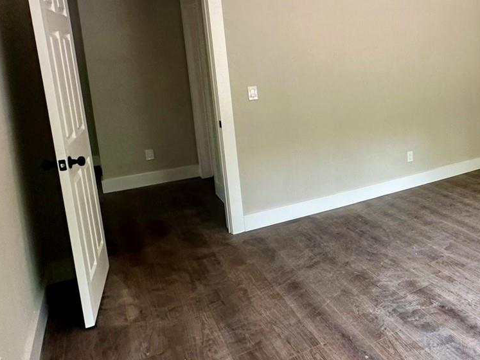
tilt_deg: -7.9
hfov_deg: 49.3
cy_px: 118
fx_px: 416
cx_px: 477
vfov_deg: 46.0
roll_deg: +1.5
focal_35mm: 30
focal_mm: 2.22
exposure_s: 1/120
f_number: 2.2
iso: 200
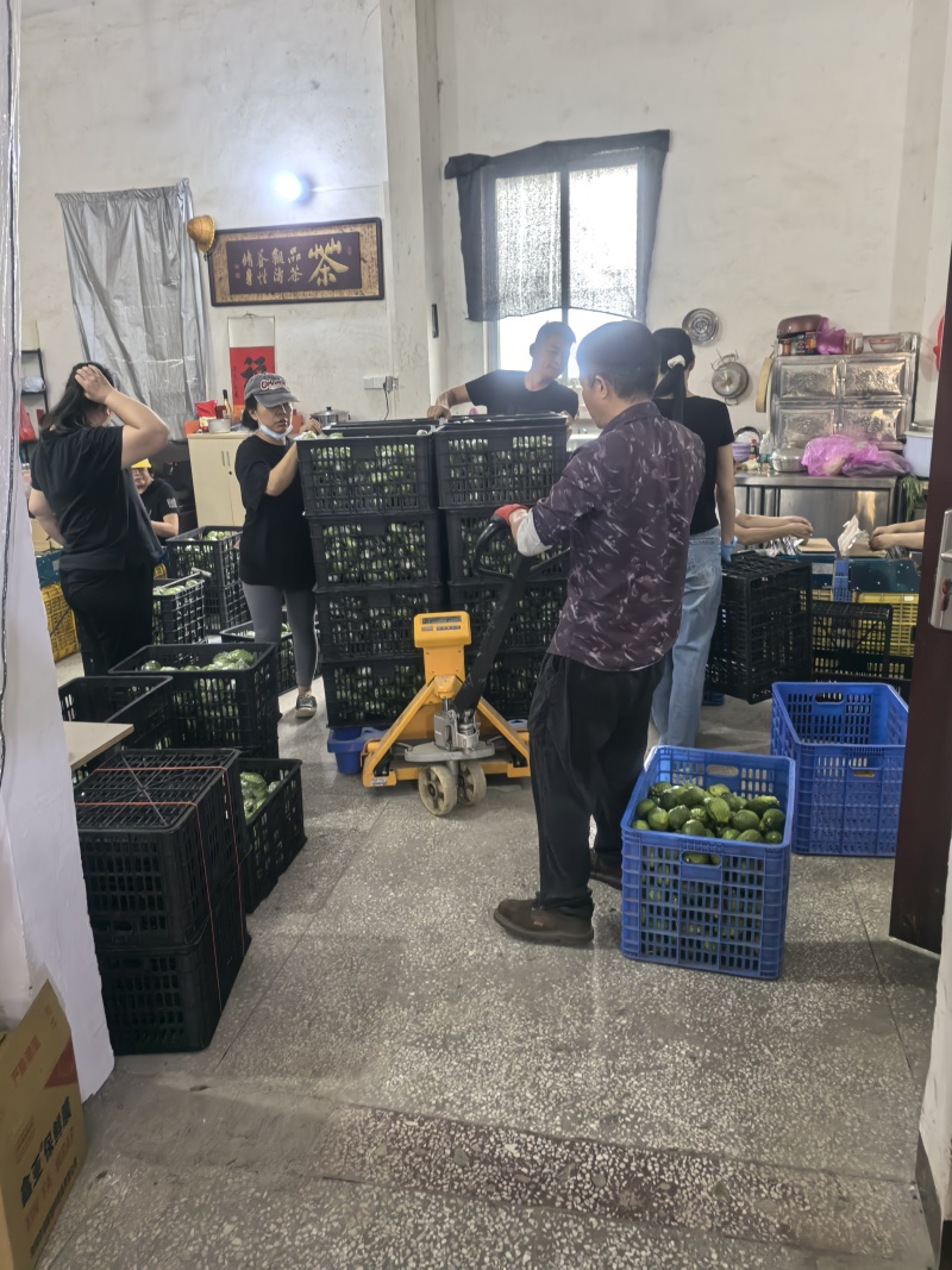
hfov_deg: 51.3
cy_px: 635
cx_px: 476
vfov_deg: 65.3
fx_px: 990
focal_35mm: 27
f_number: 1.6
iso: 160
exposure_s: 1/139
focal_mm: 8.5
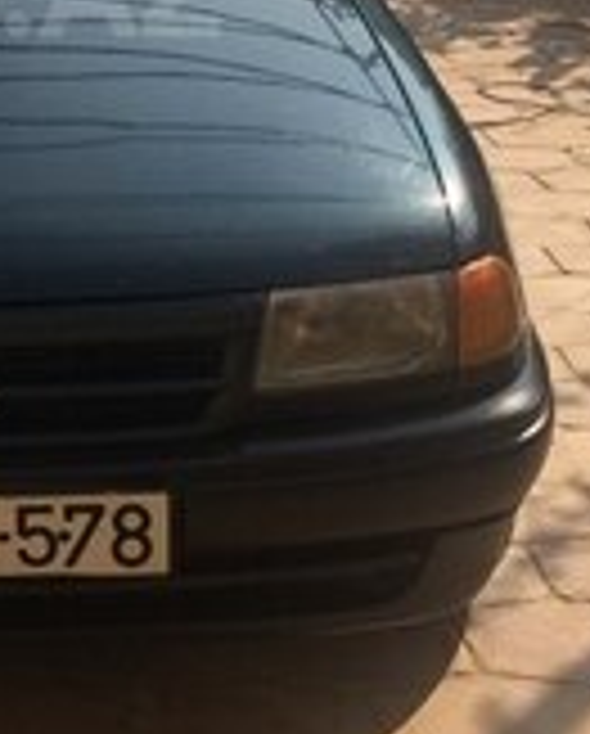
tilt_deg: -15.7
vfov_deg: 21.4
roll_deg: +2.9
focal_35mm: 86
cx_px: -126
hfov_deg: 17.1
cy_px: -14
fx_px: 1872
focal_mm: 4.15
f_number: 2.2
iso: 32
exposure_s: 1/2283
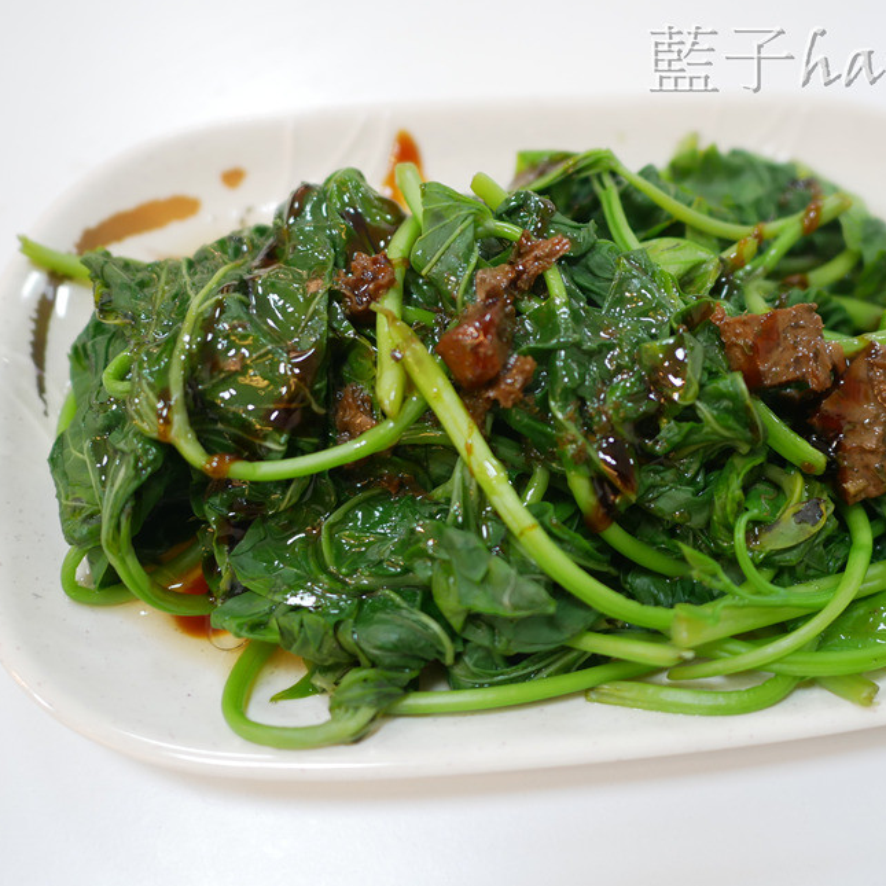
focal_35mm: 37
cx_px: 565
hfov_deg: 44.5
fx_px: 1071
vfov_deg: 44.9
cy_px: 447
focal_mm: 15
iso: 320
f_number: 1.7
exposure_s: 1/60
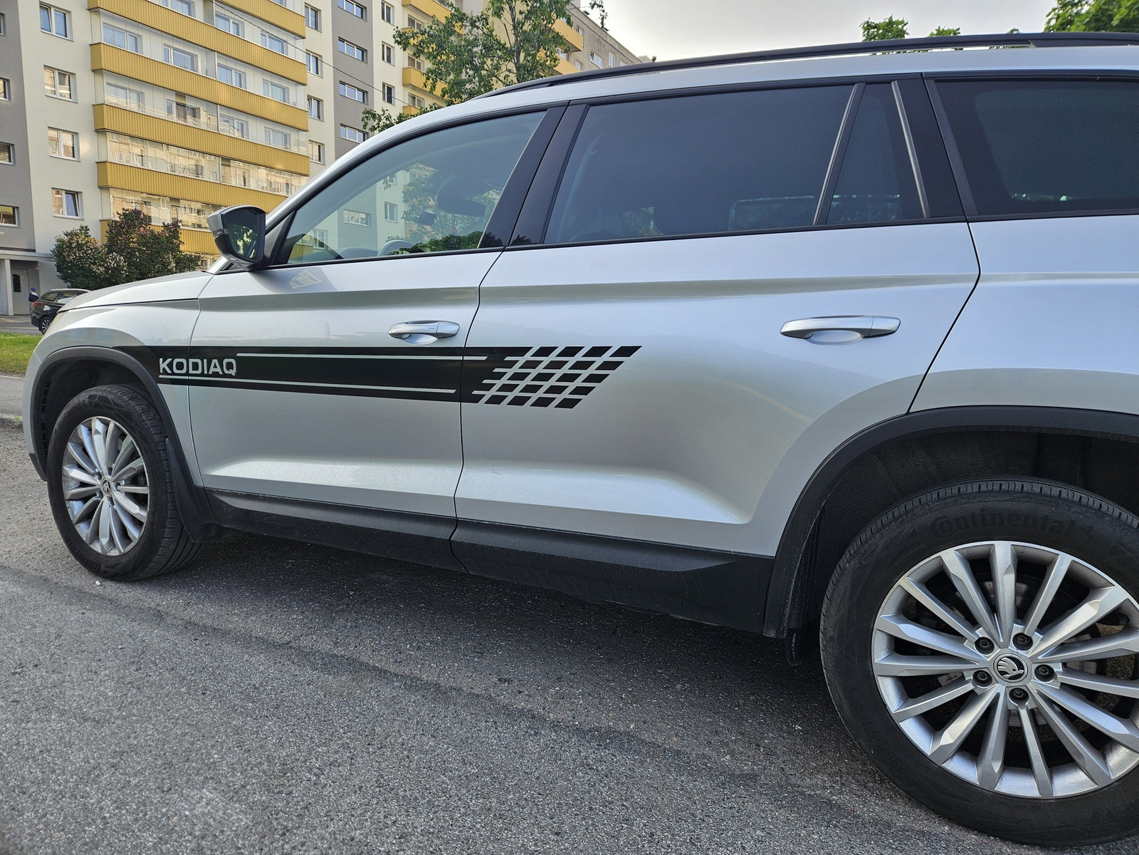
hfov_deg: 73.9
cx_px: 570
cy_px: 428
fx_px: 757
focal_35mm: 23
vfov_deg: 58.9
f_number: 1.8
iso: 25
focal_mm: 5.4
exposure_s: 1/328
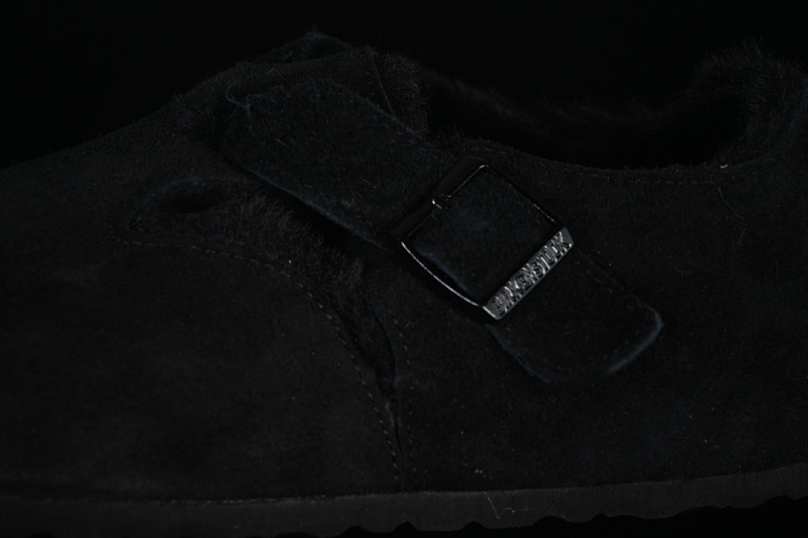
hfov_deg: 27.0
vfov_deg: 18.2
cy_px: 269
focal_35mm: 75
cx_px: 404
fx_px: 1683
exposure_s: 1/30
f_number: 6.3
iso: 160
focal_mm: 50
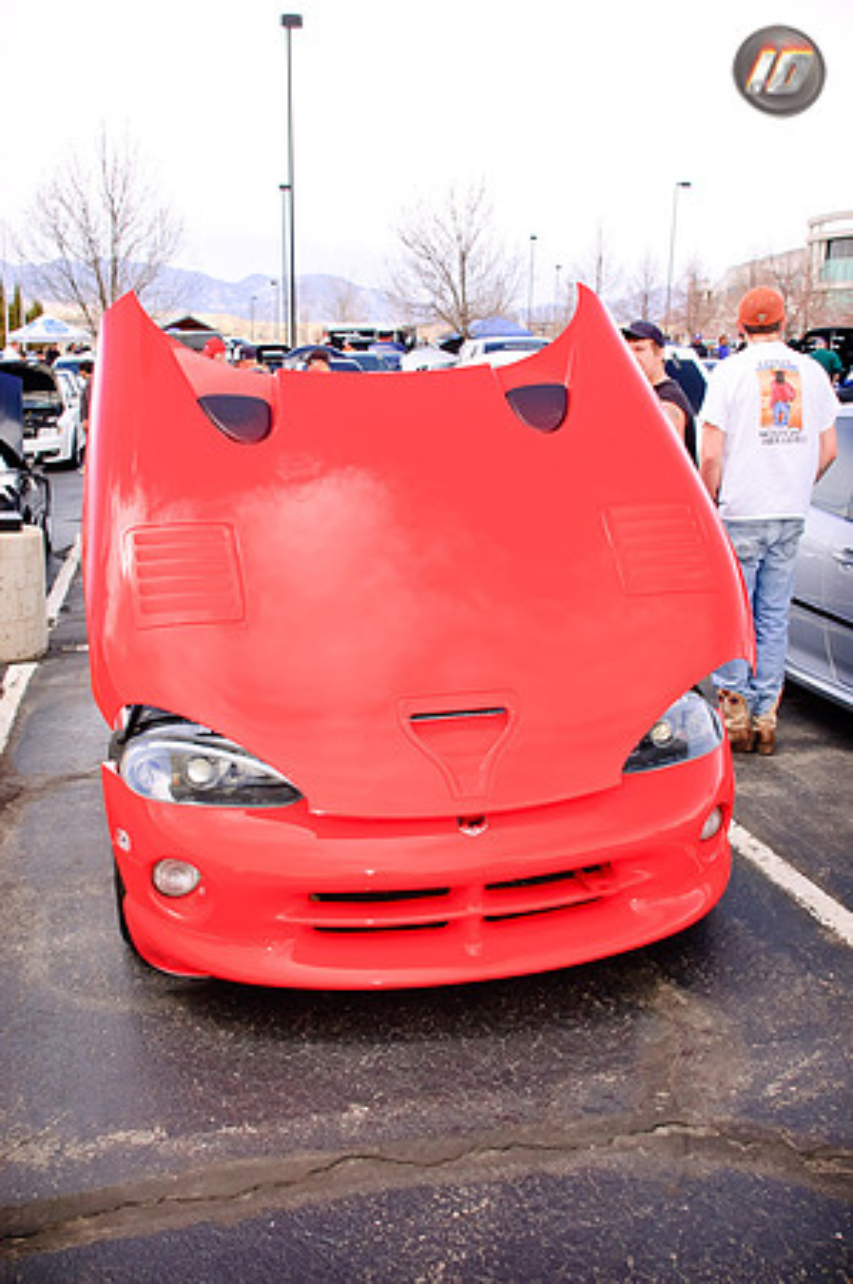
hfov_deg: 36.8
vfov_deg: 53.2
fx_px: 1282
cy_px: 642
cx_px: 426
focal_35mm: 36
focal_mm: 24
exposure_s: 1/160
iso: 200
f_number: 6.3
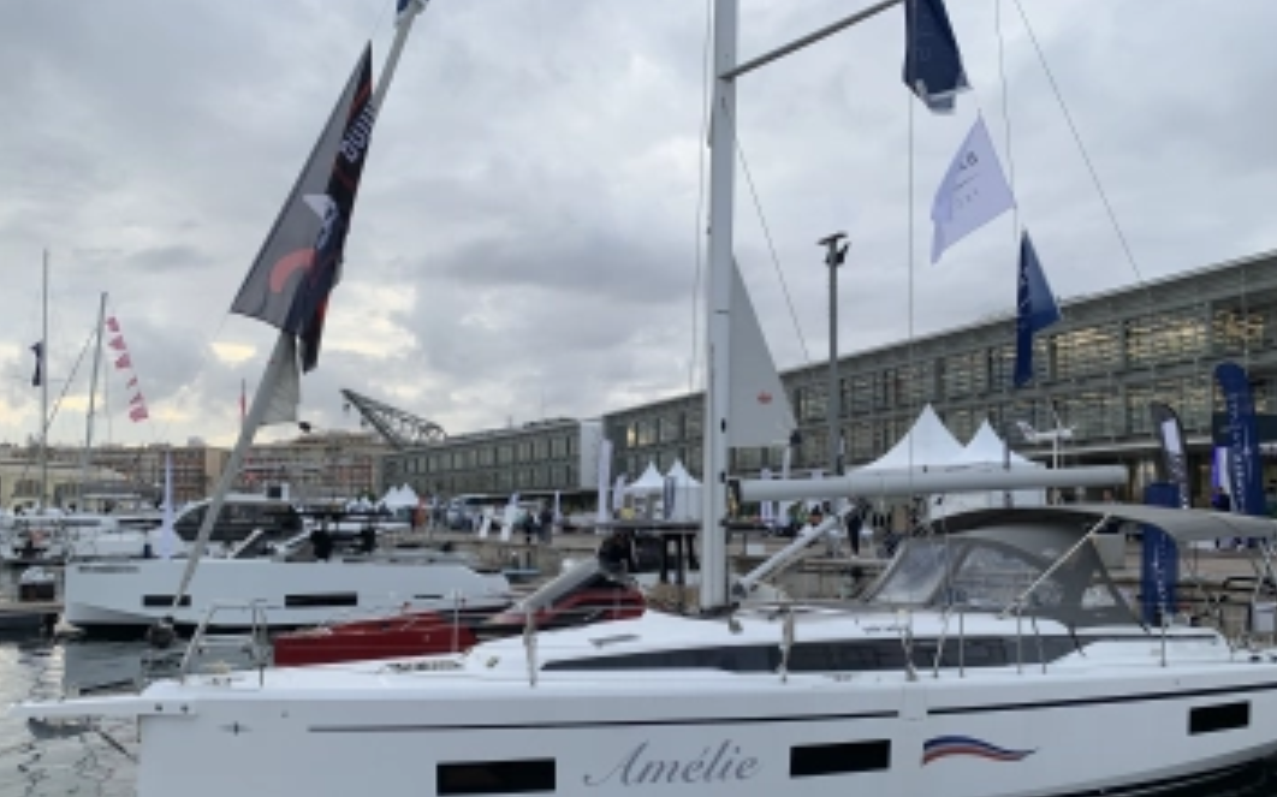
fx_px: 974
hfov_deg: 66.5
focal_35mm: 28
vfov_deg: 44.2
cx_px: 642
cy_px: 483
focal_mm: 4.25
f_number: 1.8
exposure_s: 1/459
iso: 25
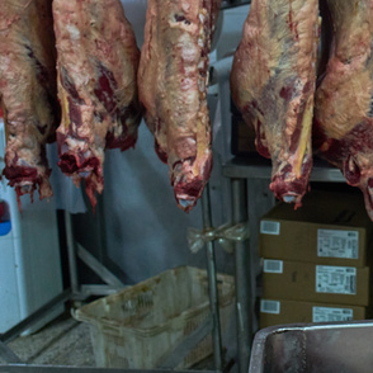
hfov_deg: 22.0
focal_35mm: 71
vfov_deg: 23.9
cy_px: 69
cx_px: 480
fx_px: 866
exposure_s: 1/200
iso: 1000
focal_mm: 24
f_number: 2.2
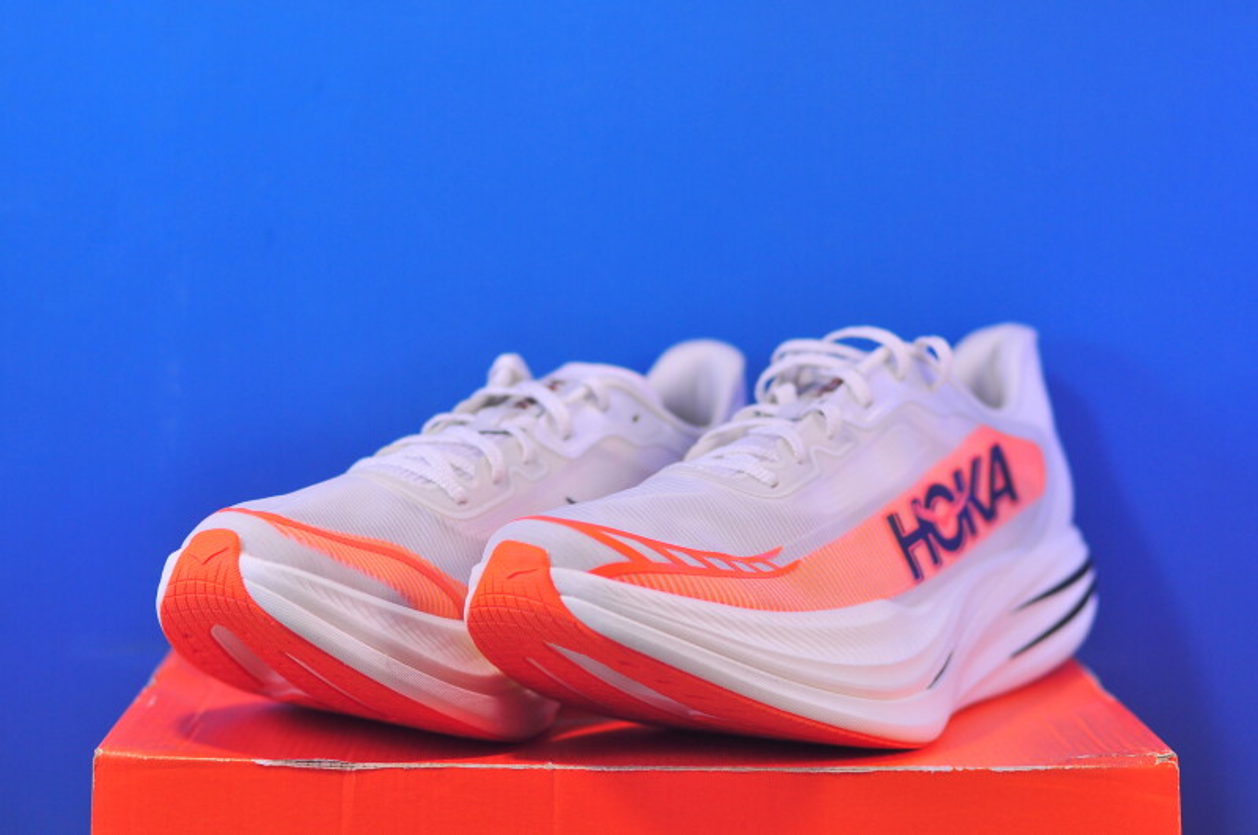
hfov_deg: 27.0
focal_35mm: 75
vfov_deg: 18.1
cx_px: 629
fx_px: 2617
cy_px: 418
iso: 250
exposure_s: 1/320
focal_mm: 50
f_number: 2.5
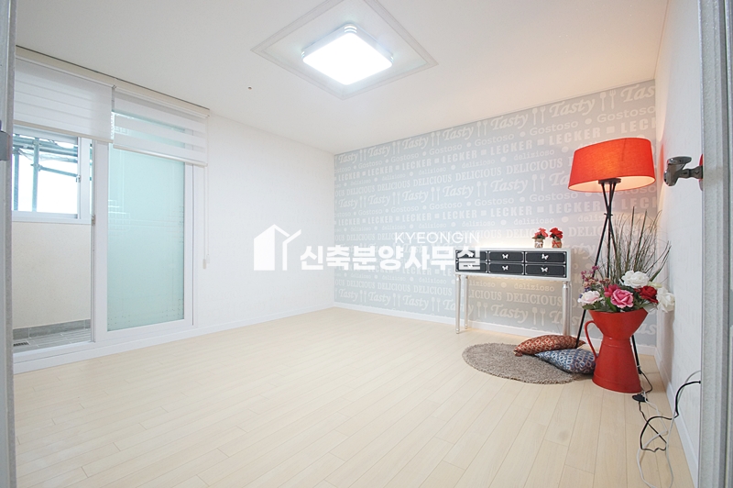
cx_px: 366
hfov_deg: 95.0
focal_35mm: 16
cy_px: 244
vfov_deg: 72.0
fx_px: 336
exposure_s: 1/13
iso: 800
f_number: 9
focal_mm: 11
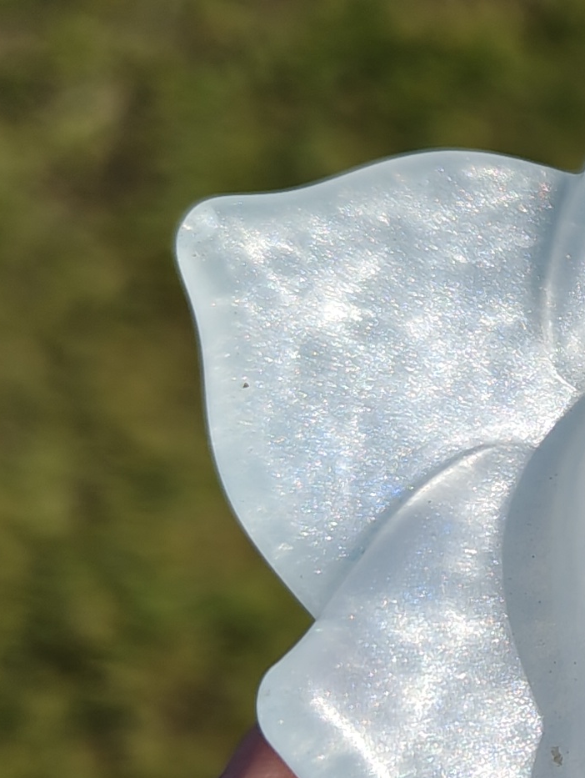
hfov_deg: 12.6
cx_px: 1111
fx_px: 2361
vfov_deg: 18.5
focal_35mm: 105
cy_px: 607
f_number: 1.88
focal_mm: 5.56
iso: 50
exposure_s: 1/1201
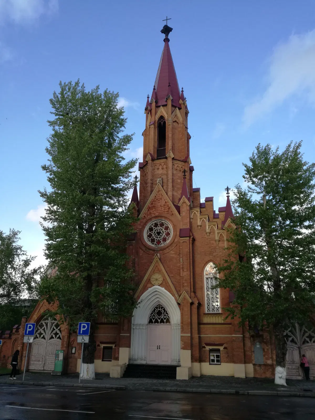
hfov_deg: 51.4
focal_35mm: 27
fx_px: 328
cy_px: 210
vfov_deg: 65.3
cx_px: 158
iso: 50
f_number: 2
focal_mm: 3.79
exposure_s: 1/367
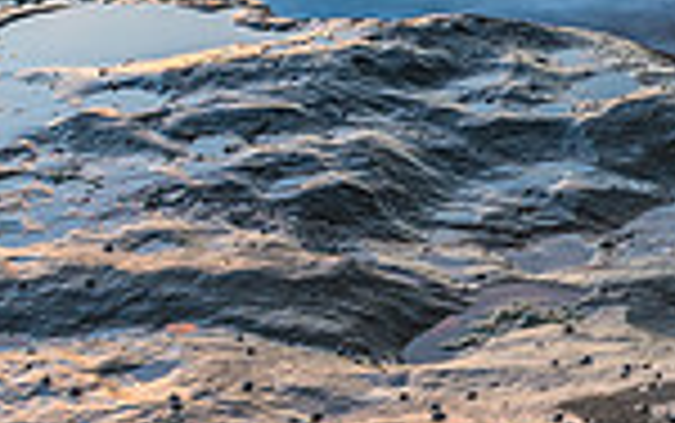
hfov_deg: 20.0
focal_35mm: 95
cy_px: -263
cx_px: 891
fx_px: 1749
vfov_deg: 12.9
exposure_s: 3
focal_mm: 16
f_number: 11
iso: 50
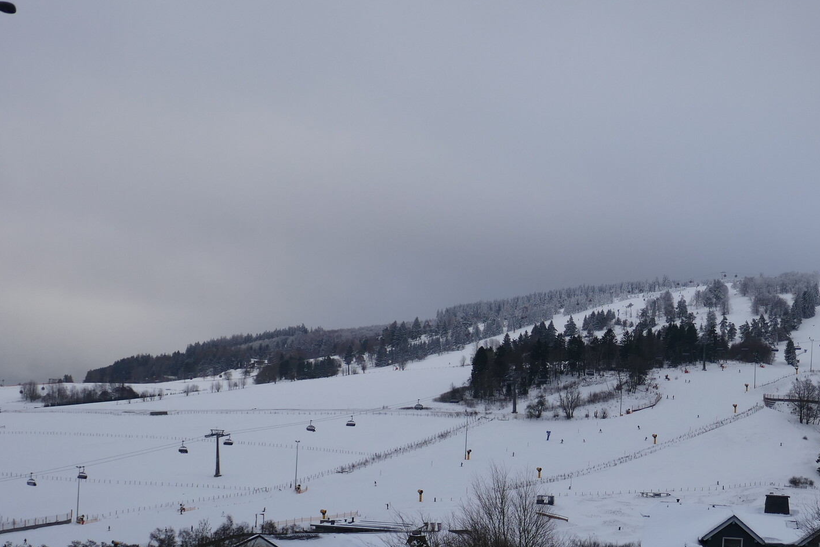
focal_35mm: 56
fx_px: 1276
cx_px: 611
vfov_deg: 23.9
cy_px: 428
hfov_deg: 34.9
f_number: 3.3
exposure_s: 1/640
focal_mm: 12.1
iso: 125
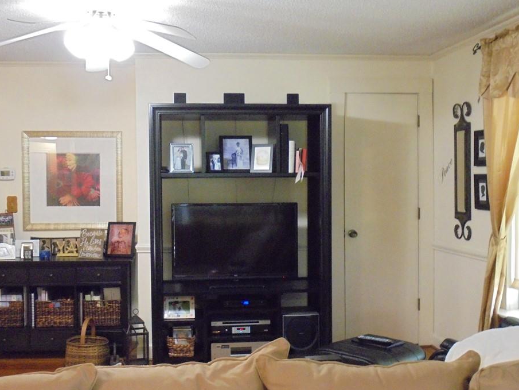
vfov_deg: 33.6
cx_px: 245
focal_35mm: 43
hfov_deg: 43.8
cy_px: 193
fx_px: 645
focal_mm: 6.9
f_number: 4.2
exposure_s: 1/15
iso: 800
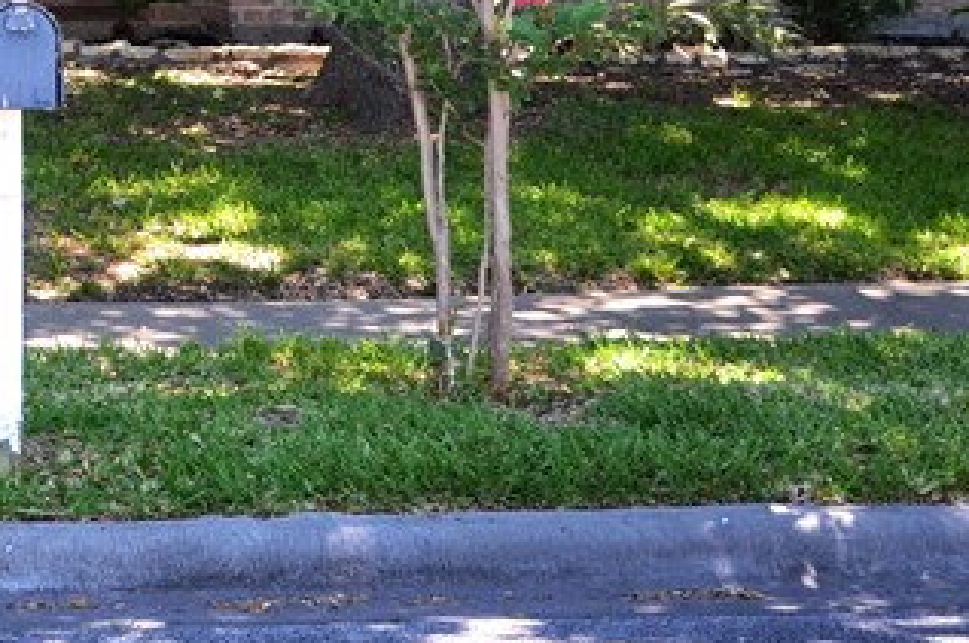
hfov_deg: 17.2
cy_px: -221
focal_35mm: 108
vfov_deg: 12.3
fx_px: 2895
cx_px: -465
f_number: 4
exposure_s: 1/250
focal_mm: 21
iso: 180
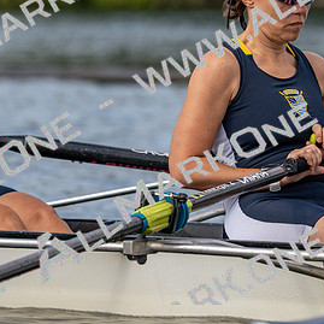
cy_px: 98
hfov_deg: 3.4
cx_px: 282
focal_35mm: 520
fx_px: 5507
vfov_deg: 3.4
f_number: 5.6
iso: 400
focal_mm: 284
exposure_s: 1/1600
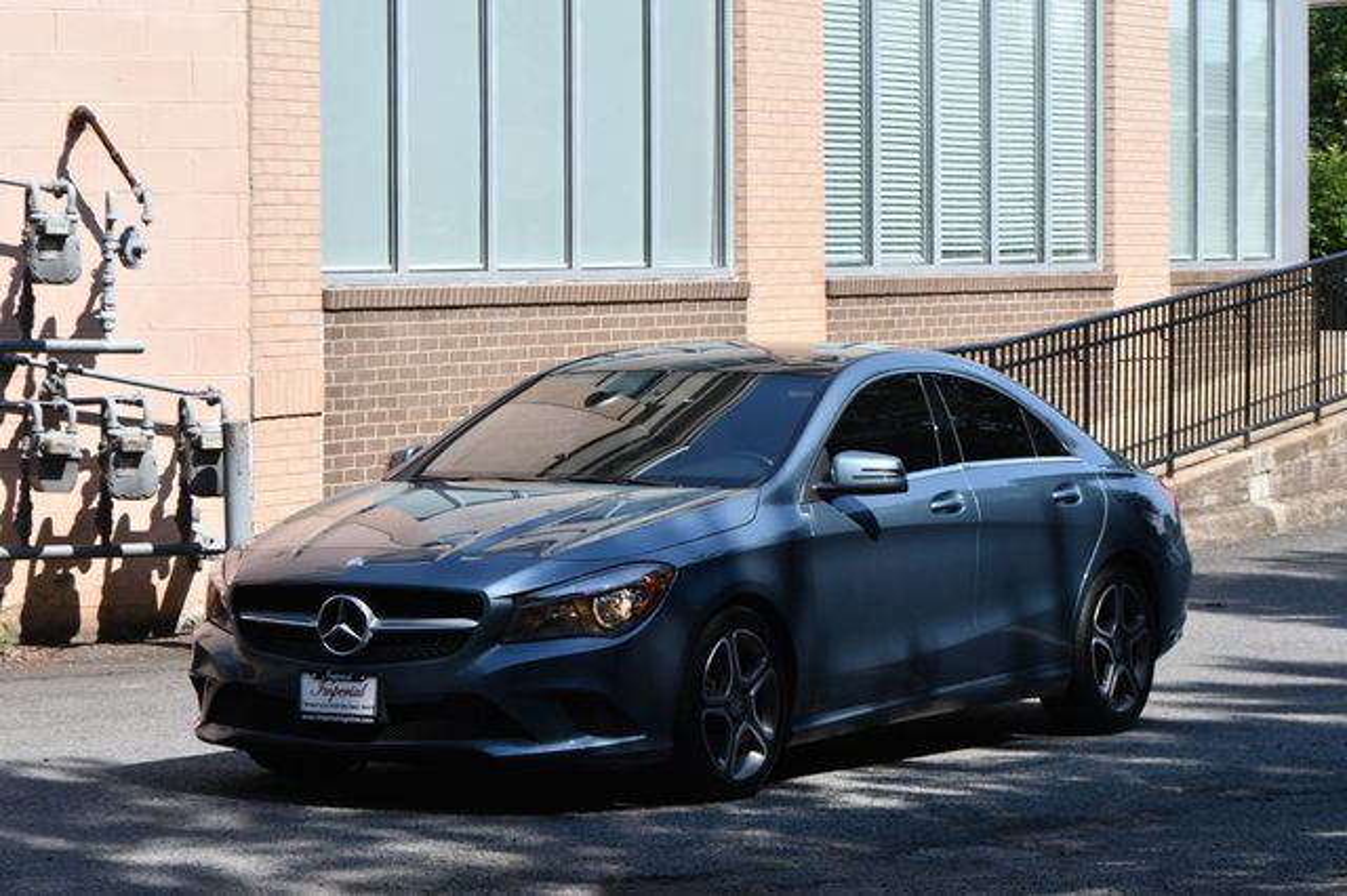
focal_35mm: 112
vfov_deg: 12.2
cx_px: 674
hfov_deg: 18.3
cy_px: 448
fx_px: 4188
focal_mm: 75
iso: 125
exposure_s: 1/250
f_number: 8
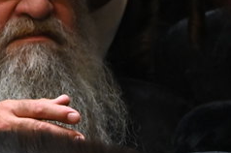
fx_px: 20768
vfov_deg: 0.4
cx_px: 22
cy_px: 355
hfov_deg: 0.6
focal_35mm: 3241
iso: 4000
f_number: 7.1
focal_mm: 550
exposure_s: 1/160
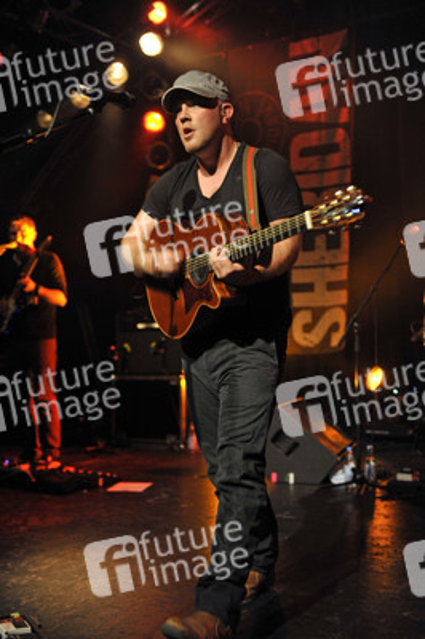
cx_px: 212
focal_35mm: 48
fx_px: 851
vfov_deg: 41.1
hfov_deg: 28.0
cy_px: 320
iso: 1600
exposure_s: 1/125
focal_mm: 48
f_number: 2.8
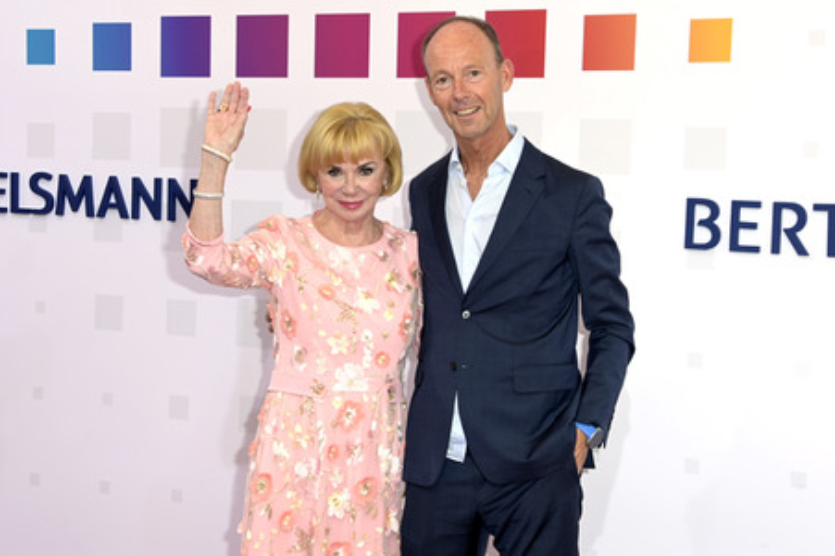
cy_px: 278
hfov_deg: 38.2
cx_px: 418
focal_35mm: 52
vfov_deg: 26.0
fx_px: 1205
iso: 500
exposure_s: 1/250
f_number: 7.1
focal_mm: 52
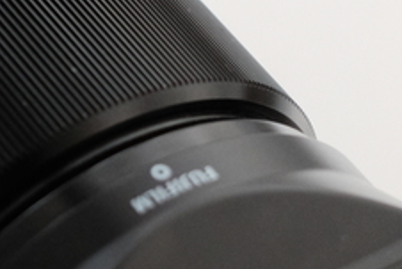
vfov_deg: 4.9
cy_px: 50
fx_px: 3140
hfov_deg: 7.1
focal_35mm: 281
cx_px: -317
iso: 1600
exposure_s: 1/480
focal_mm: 35
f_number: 2.8
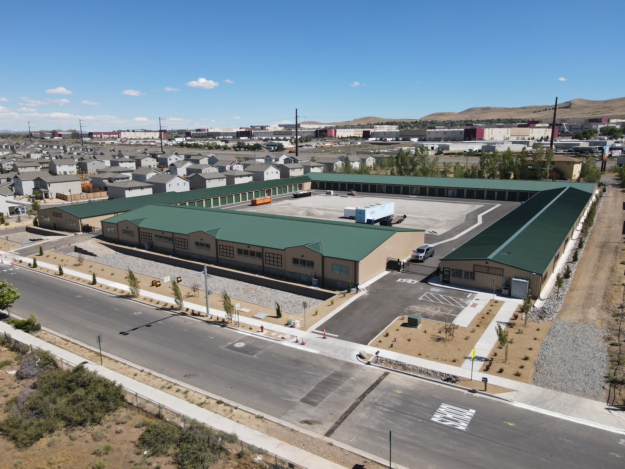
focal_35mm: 24
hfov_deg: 71.6
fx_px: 433
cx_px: 312
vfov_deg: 56.8
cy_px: 234
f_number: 2.8
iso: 100
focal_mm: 4.5
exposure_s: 1/800
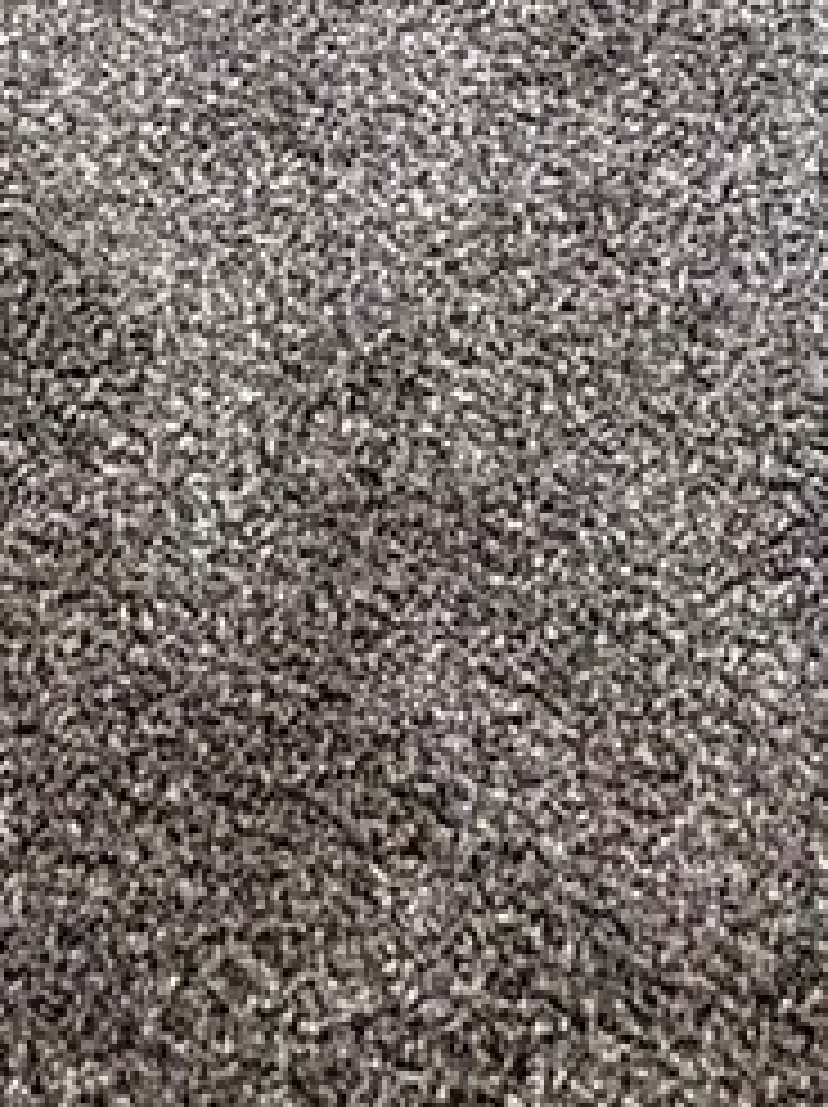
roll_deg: -2.1
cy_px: -1746
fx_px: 2620
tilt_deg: -10.1
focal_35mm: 82
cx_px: 526
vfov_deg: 13.8
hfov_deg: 17.9
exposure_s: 1/120
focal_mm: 2.22
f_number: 2.2
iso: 200
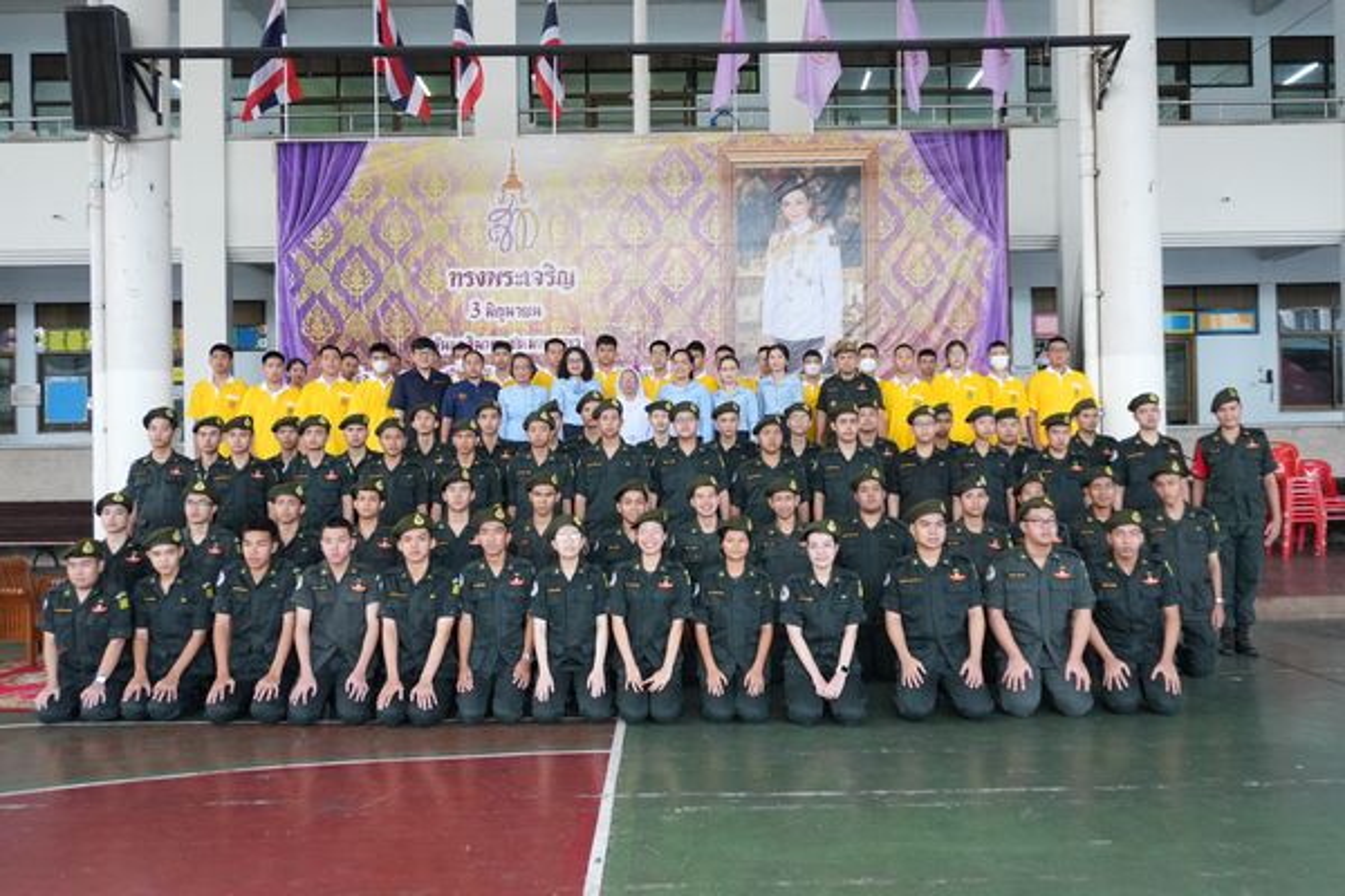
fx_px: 1177
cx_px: 672
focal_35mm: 32
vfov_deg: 41.7
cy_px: 448
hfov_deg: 59.5
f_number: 4
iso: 2500
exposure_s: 1/400
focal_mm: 21
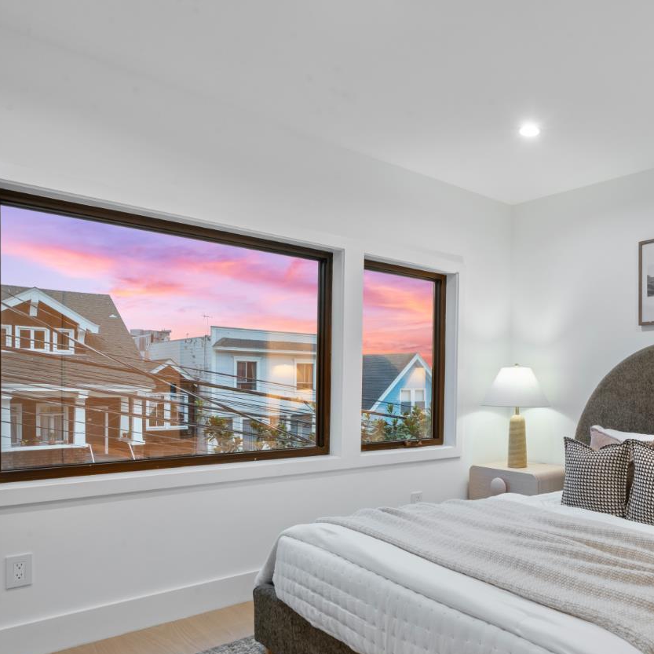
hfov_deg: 56.6
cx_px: 521
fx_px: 556
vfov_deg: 60.5
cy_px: 391
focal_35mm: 26
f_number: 14
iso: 500
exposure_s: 1/4
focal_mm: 17
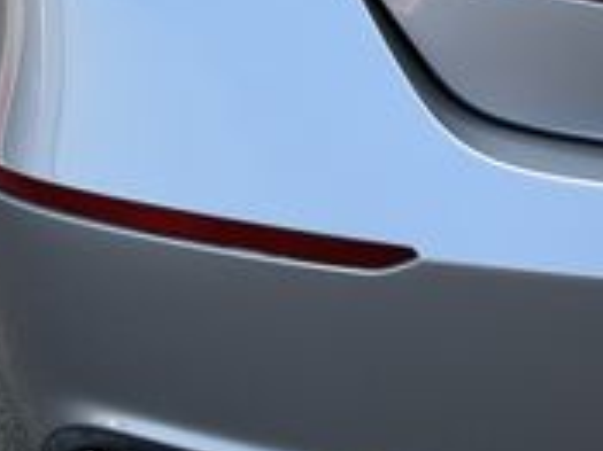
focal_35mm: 176
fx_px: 3064
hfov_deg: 11.2
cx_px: 165
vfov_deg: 8.3
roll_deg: -0.6
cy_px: -186
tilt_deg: -14.7
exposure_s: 1/1070
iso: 64
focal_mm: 6.76
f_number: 1.78
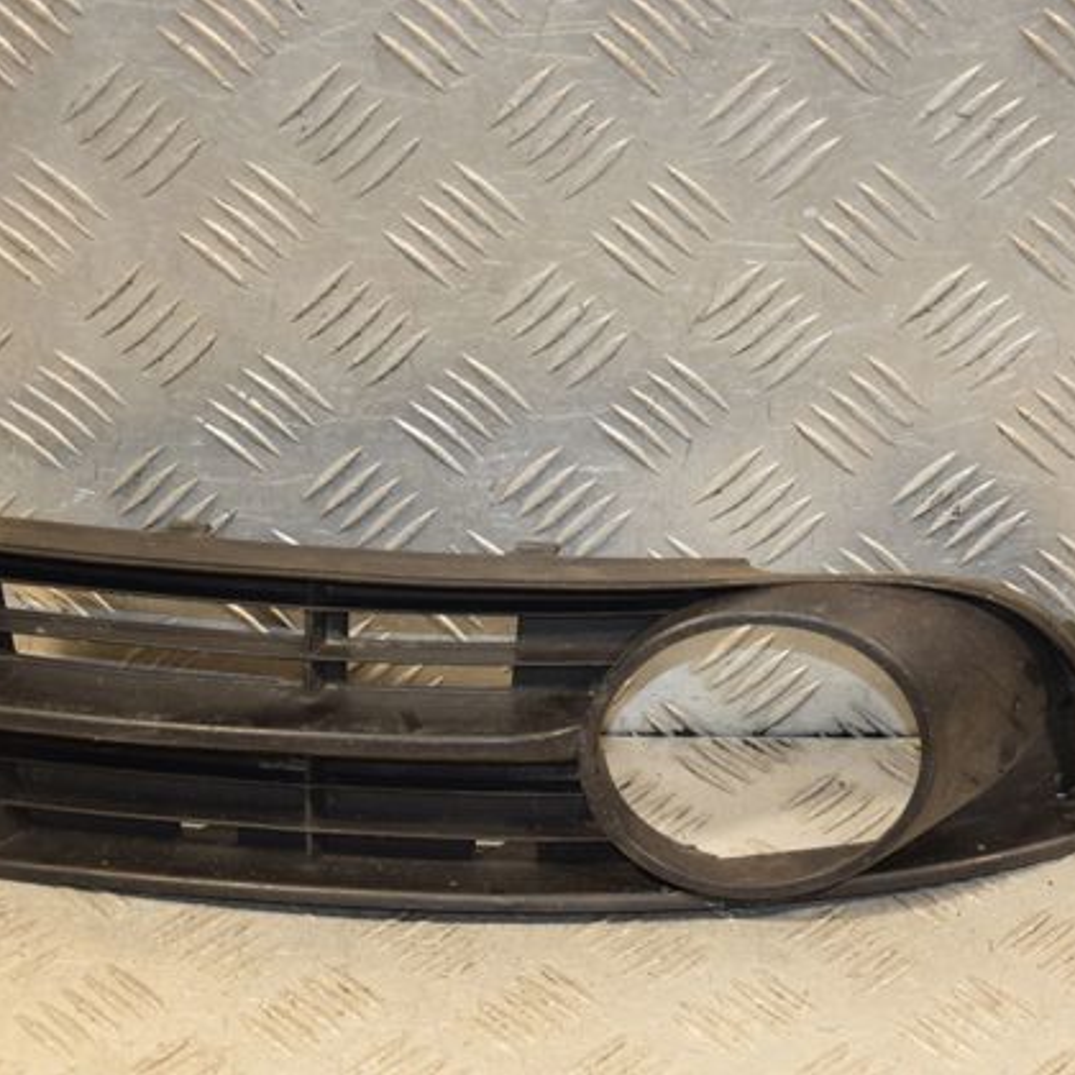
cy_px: 540
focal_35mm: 97
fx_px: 3408
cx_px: 607
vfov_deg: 17.9
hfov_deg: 17.9
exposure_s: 1/160
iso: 800
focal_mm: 50
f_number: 5
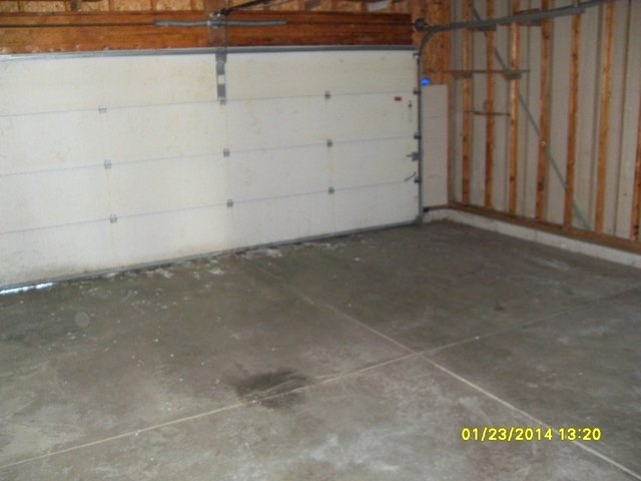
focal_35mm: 34
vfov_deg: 41.8
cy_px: 240
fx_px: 630
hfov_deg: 54.0
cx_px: 320
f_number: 2.8
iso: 400
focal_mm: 6.3
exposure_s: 1/45
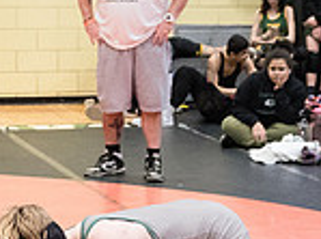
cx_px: 98
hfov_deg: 12.4
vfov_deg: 9.1
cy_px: 359
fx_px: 1471
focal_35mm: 159
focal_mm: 32
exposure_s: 1/400
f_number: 3.2
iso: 8000
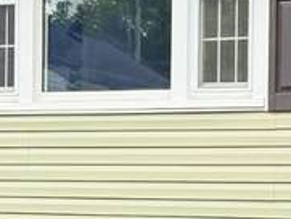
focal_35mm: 170
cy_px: 95
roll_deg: -0.7
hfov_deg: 11.6
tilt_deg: +0.2
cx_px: 96
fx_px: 1430
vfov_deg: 8.7
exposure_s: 1/931
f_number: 1.78
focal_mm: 6.76
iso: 100
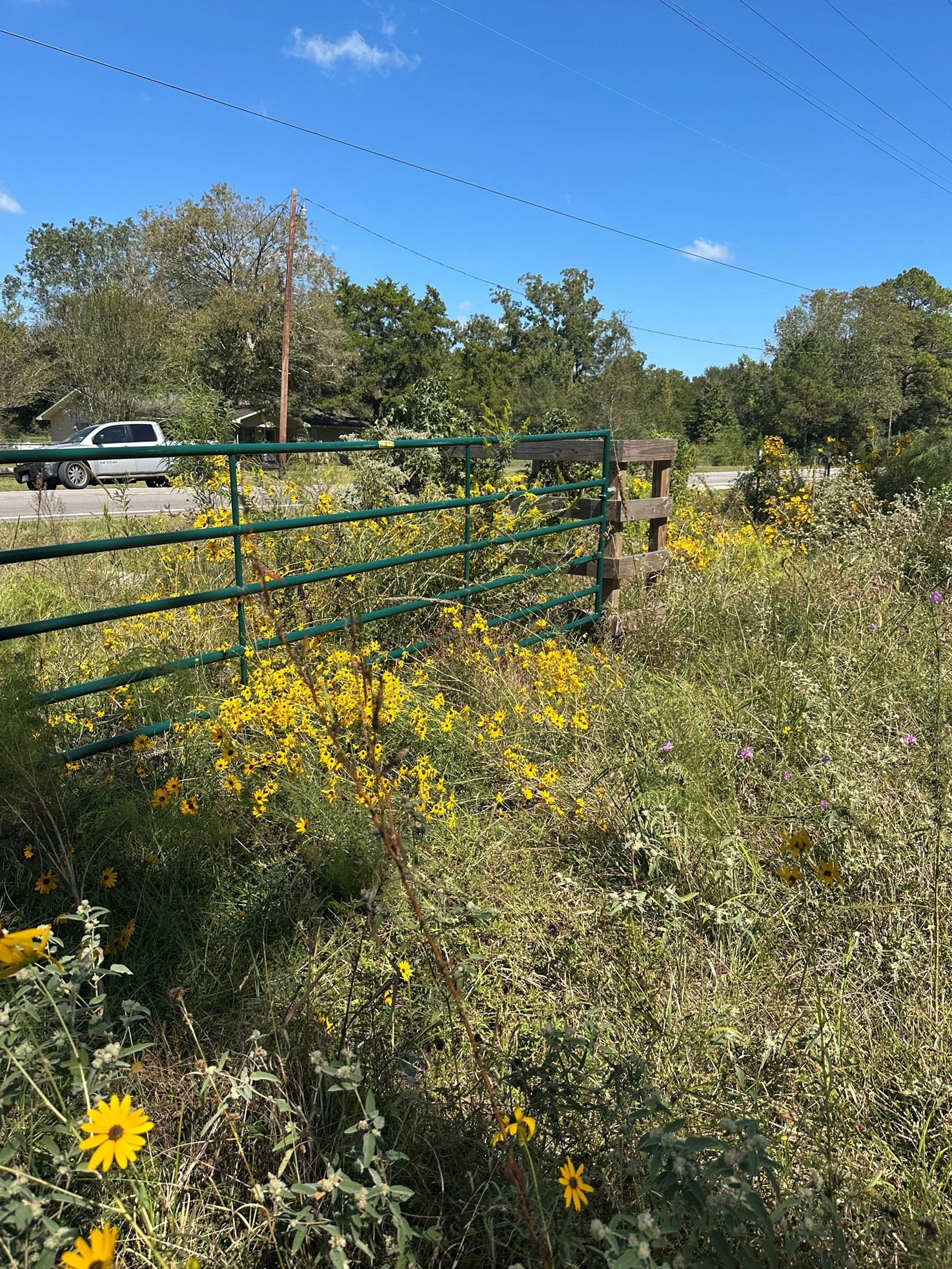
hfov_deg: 54.9
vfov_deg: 69.4
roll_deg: -1.8
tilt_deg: -10.9
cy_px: 652
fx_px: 917
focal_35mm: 25
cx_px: 462
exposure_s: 1/2882
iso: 80
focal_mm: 6.86
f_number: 1.78
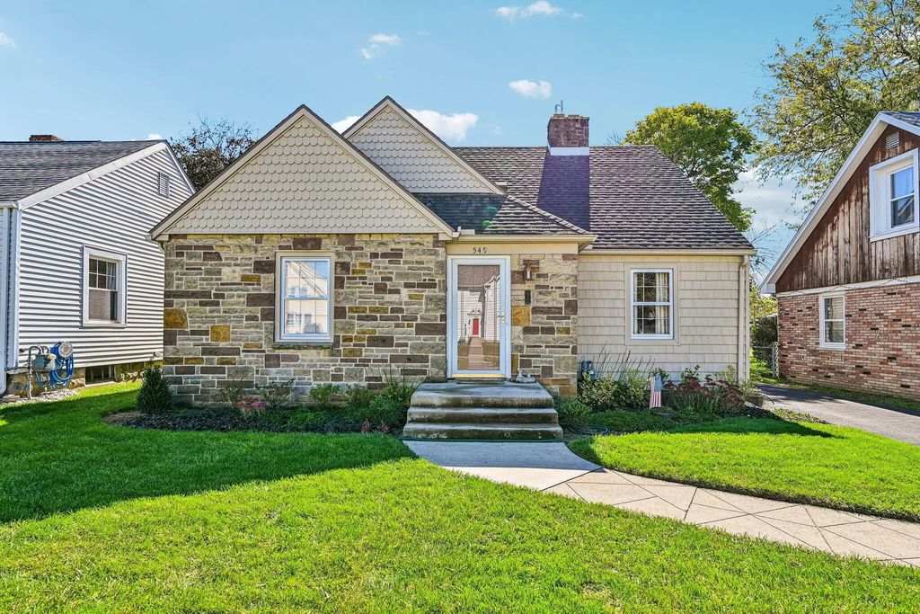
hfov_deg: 91.6
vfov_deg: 68.9
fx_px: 447
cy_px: 307
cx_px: 460
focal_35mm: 18
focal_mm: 17.5
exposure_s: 1/750
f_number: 4.8
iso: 400
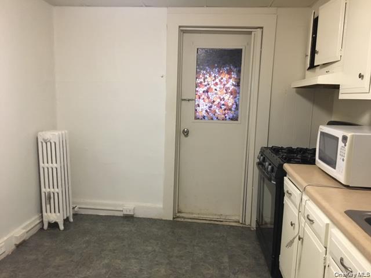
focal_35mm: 29
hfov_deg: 61.7
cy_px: 139
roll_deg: -0.9
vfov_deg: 48.2
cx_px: 186
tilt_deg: -7.5
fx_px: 311
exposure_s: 1/20
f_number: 2.2
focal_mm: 4.15
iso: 200
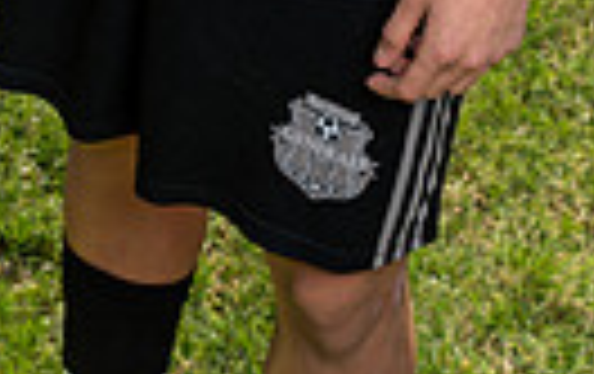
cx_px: 297
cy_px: -590
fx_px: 3097
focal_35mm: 191
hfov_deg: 11.0
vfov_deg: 6.5
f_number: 9
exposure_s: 1/200
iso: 100
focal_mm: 55
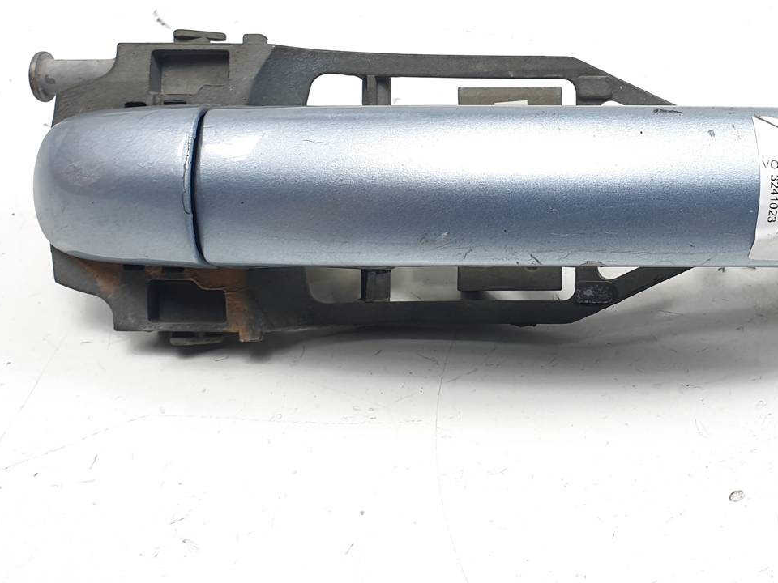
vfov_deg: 36.3
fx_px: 877
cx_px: 560
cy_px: 178
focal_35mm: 39
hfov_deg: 46.5
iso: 50
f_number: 2.4
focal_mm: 4.3
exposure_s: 1/176
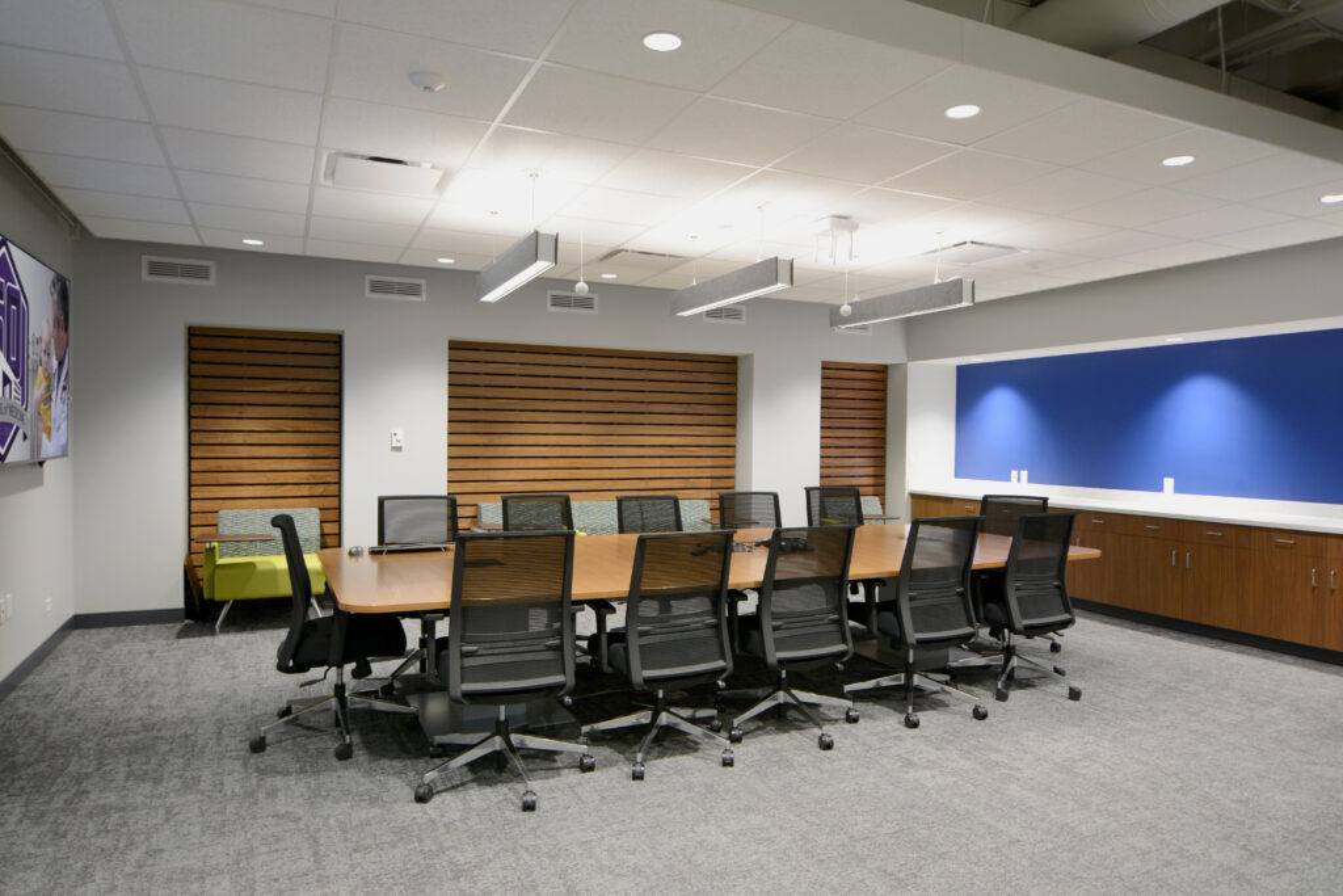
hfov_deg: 81.2
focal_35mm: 21
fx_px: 783
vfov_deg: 59.5
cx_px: 672
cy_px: 448
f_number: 3.5
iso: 400
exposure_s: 1/25
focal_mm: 14
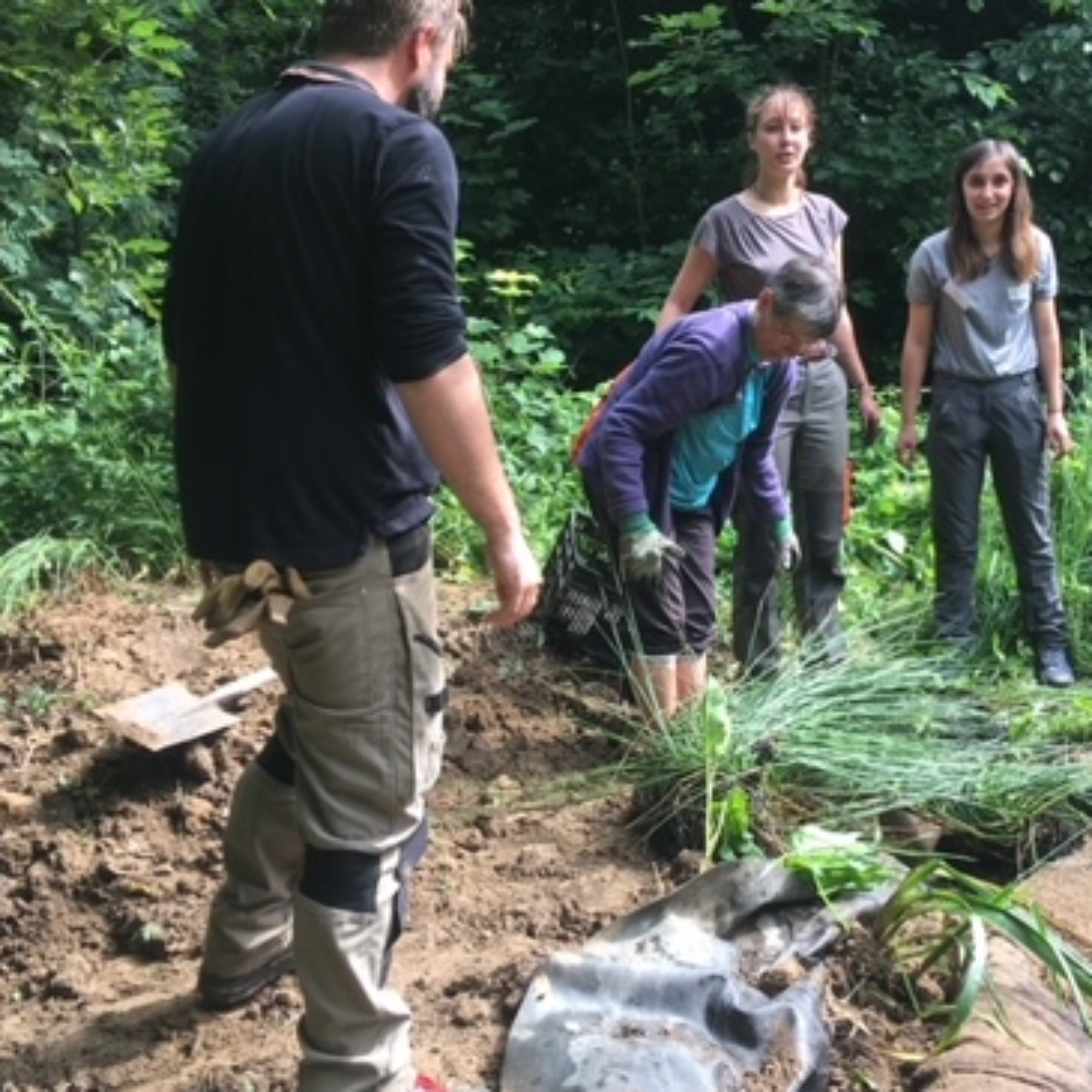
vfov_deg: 37.5
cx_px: 658
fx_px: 1606
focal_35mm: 45
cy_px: 497
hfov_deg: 37.4
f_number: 2.2
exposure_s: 1/153
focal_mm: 4.15
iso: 25
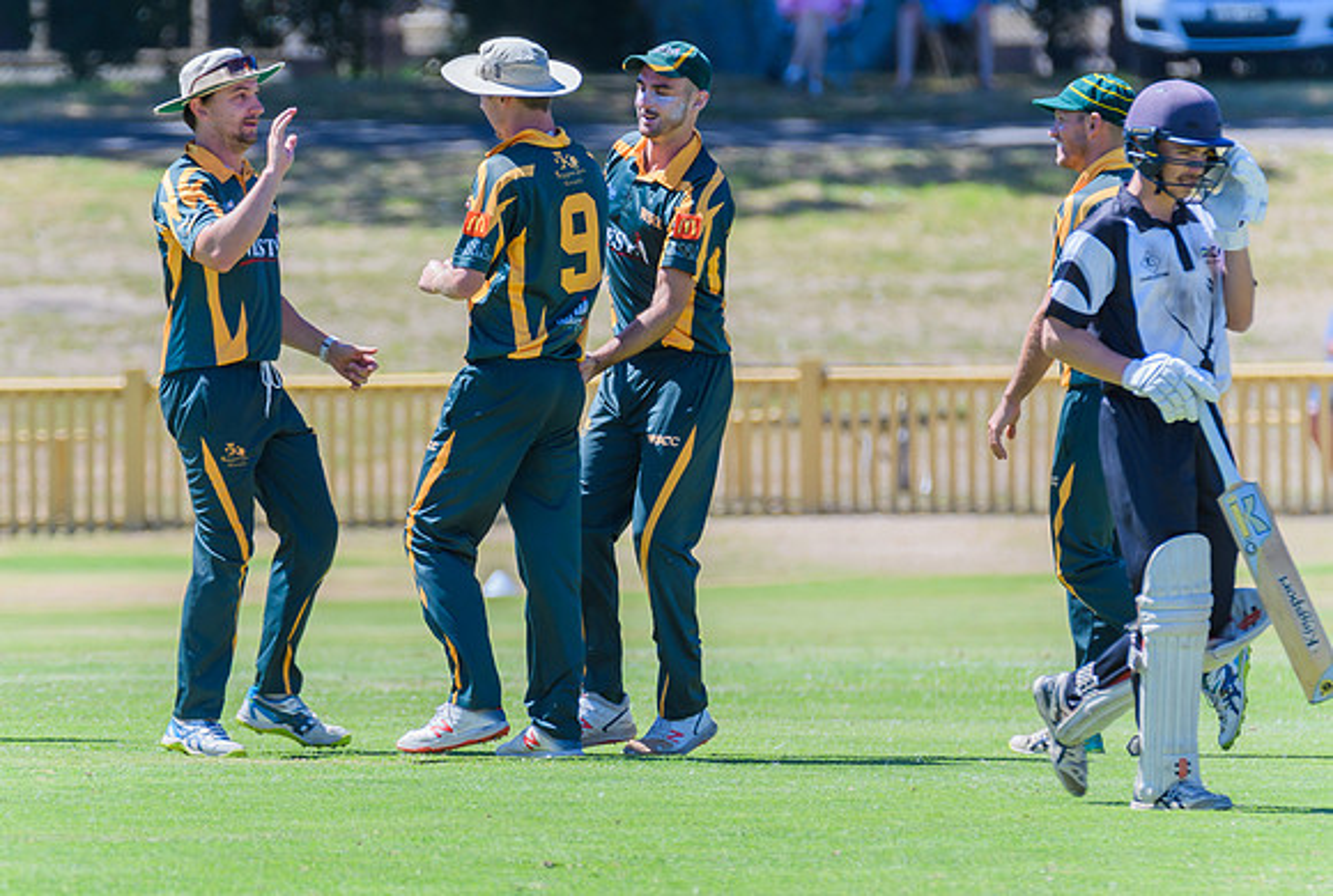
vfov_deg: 2.1
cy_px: 489
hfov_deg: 3.1
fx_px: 24467
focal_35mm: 659
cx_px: 599
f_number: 6
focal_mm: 400
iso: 400
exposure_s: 1/1000
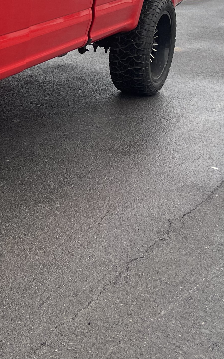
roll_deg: -0.3
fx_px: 762
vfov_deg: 25.9
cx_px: -159
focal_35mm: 78
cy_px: 58
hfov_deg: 14.9
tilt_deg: -10.7
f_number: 1.6
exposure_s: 1/284
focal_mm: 4.2
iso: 32
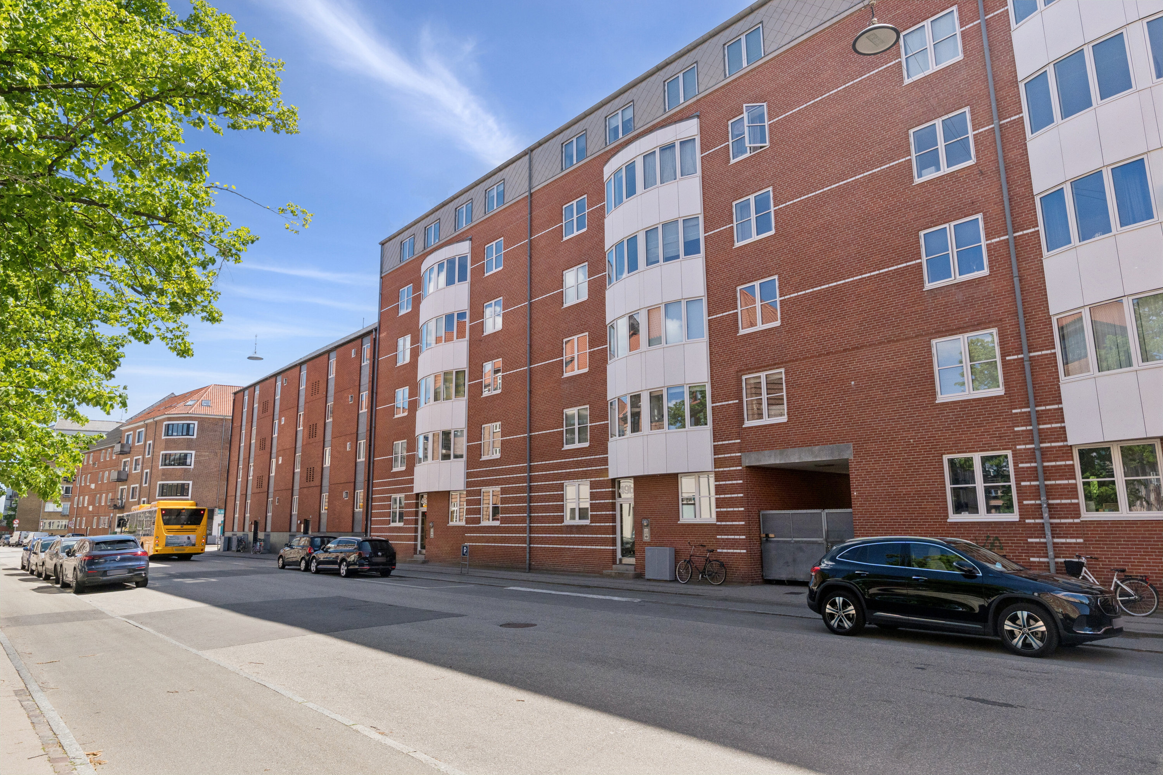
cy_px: 388
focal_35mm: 22
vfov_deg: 57.8
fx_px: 703
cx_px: 582
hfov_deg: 79.2
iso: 800
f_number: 7.1
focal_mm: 14.5
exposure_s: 1/1600
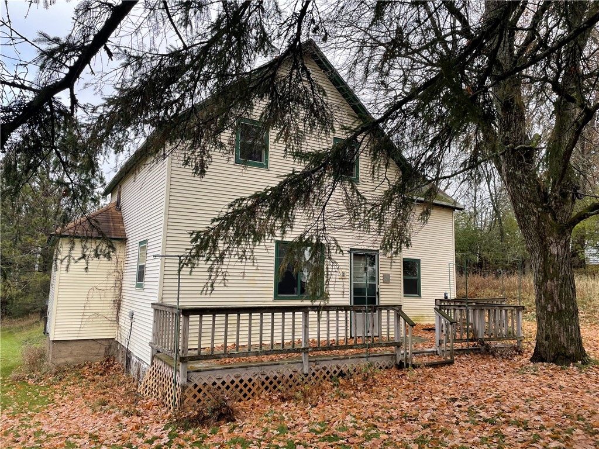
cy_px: 224
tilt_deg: +9.5
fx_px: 450
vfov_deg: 53.1
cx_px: 300
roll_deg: -2.0
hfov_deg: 67.3
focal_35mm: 26
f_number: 1.6
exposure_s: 1/504
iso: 32
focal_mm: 4.2
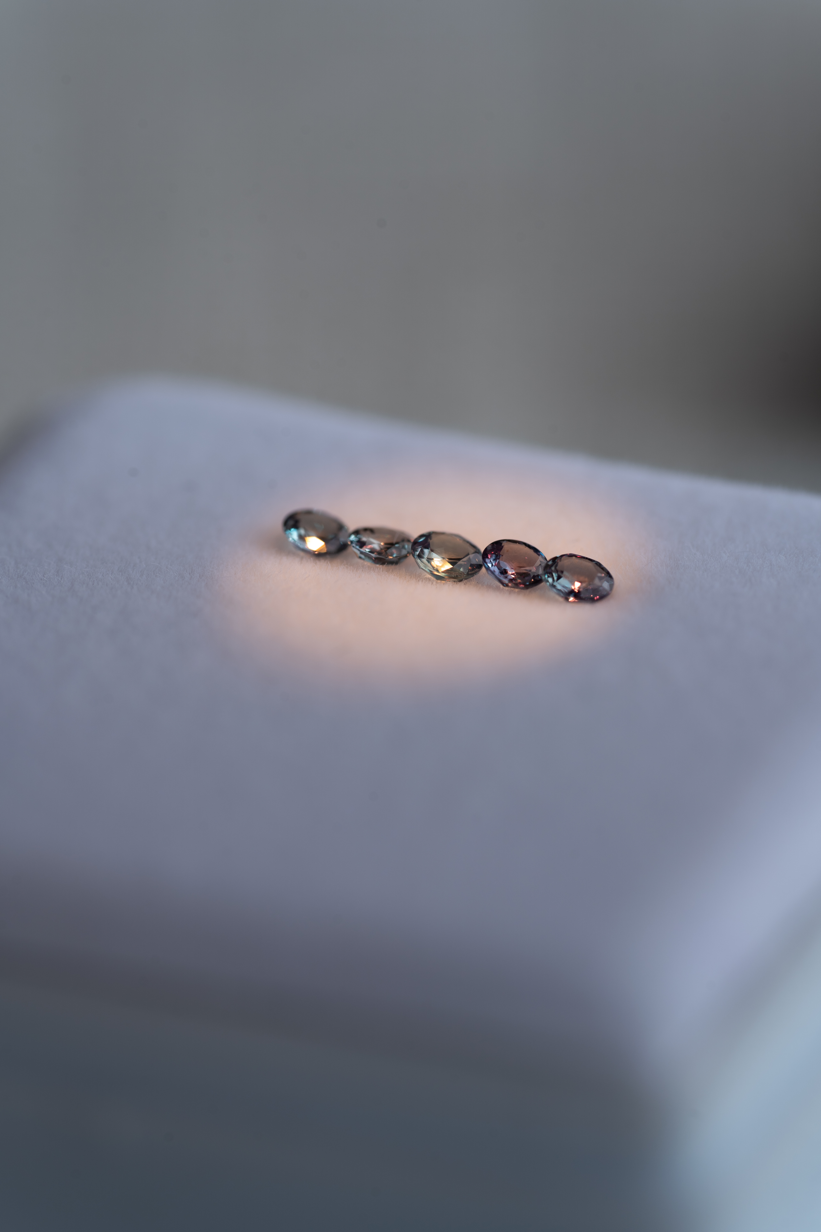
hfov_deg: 15.2
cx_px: 410
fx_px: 3079
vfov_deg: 22.6
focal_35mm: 90
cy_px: 616
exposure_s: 1/25
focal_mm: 90
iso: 100
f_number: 5.6
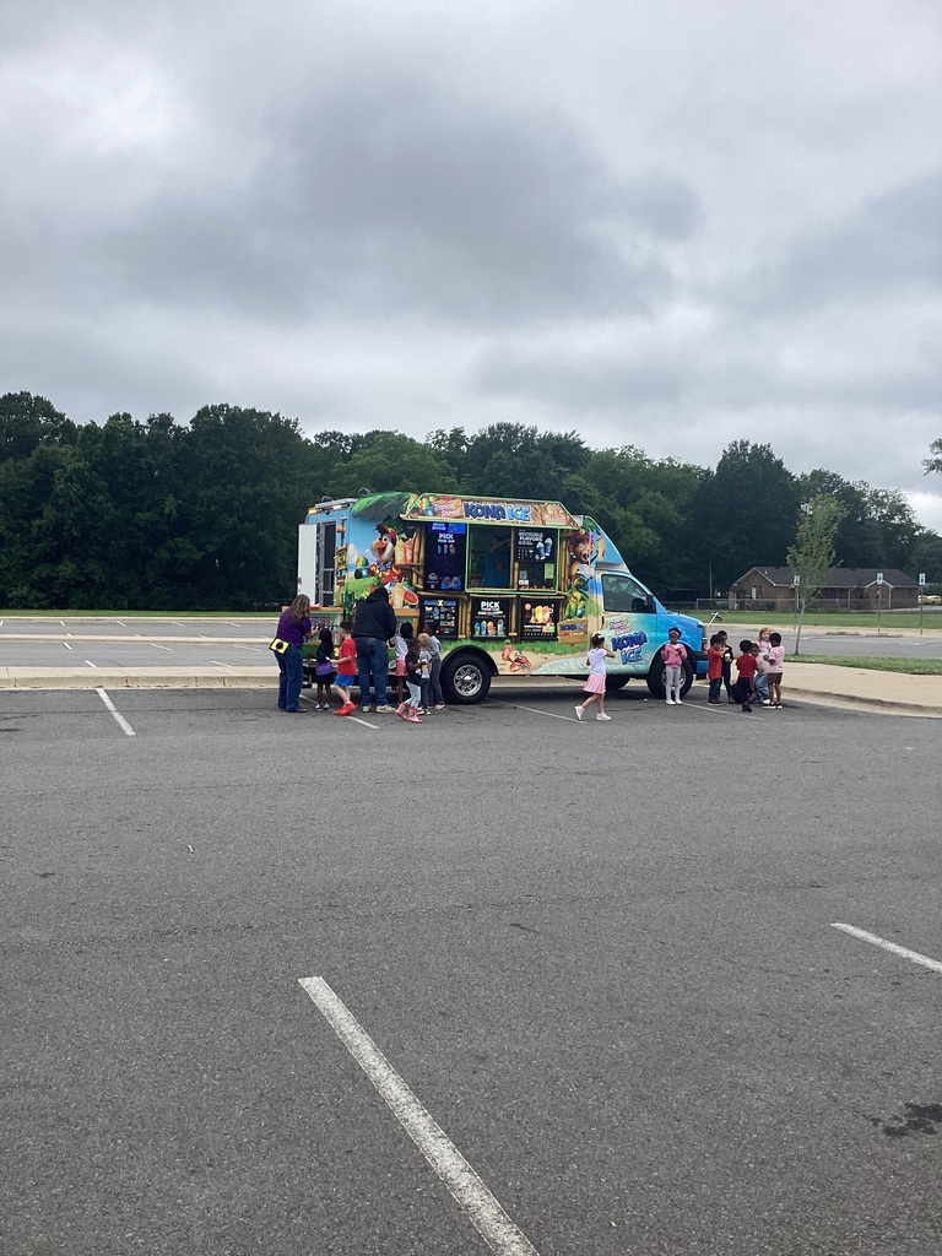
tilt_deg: -2.3
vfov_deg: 58.4
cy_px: 628
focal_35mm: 31
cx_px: 471
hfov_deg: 45.4
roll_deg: +0.0
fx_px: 1125
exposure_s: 1/815
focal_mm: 3.3
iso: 25
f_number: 2.4
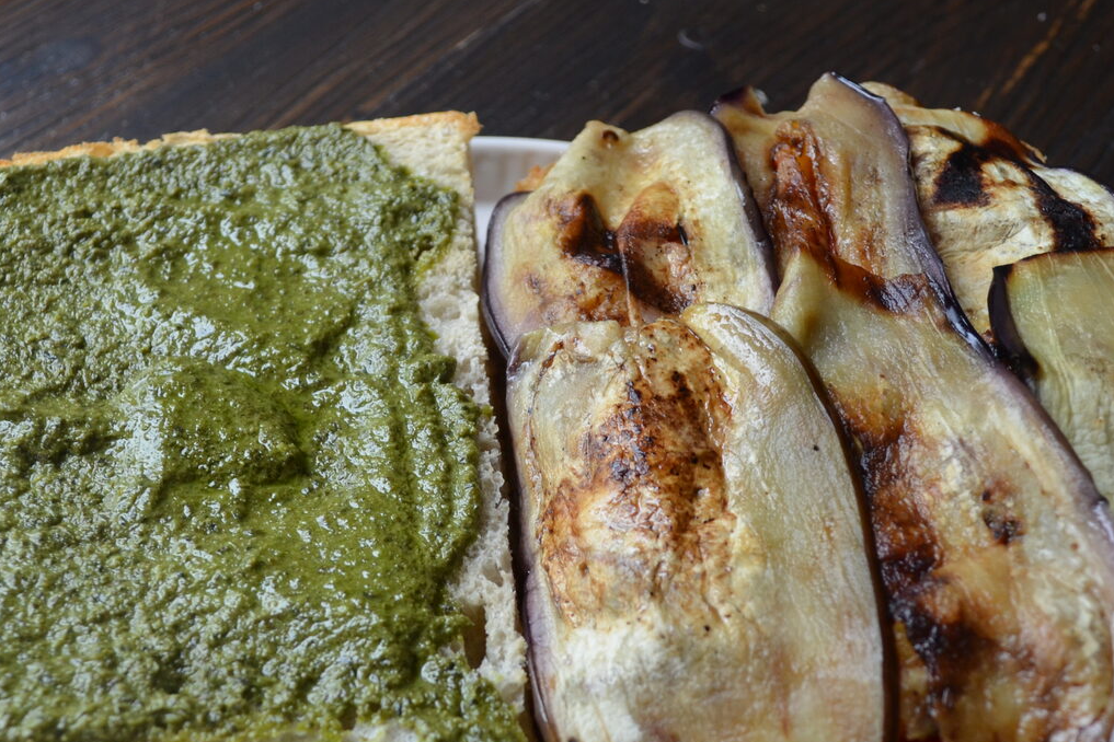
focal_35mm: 53
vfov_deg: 25.2
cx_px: 456
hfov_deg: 37.4
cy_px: 553
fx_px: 1640
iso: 400
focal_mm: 20
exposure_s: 1/100
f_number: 5
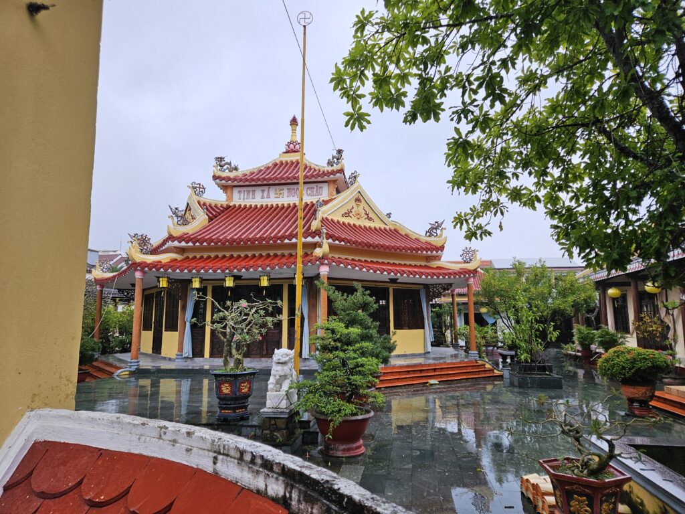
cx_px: 342
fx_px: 455
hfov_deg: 73.9
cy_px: 257
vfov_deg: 58.9
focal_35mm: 23
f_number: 1.8
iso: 50
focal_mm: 5.4
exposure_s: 1/180
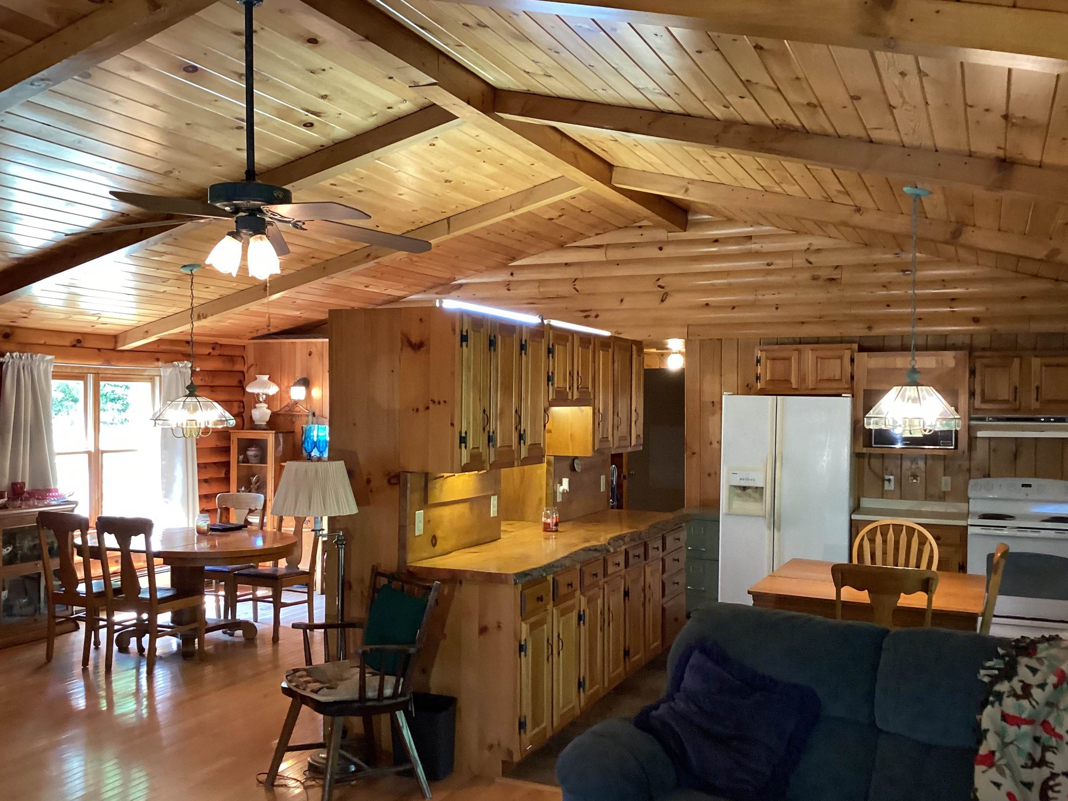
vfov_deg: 41.8
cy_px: 409
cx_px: 494
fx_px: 1049
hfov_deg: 53.9
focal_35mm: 34
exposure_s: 1/60
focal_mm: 3.3
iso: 320
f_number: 2.4
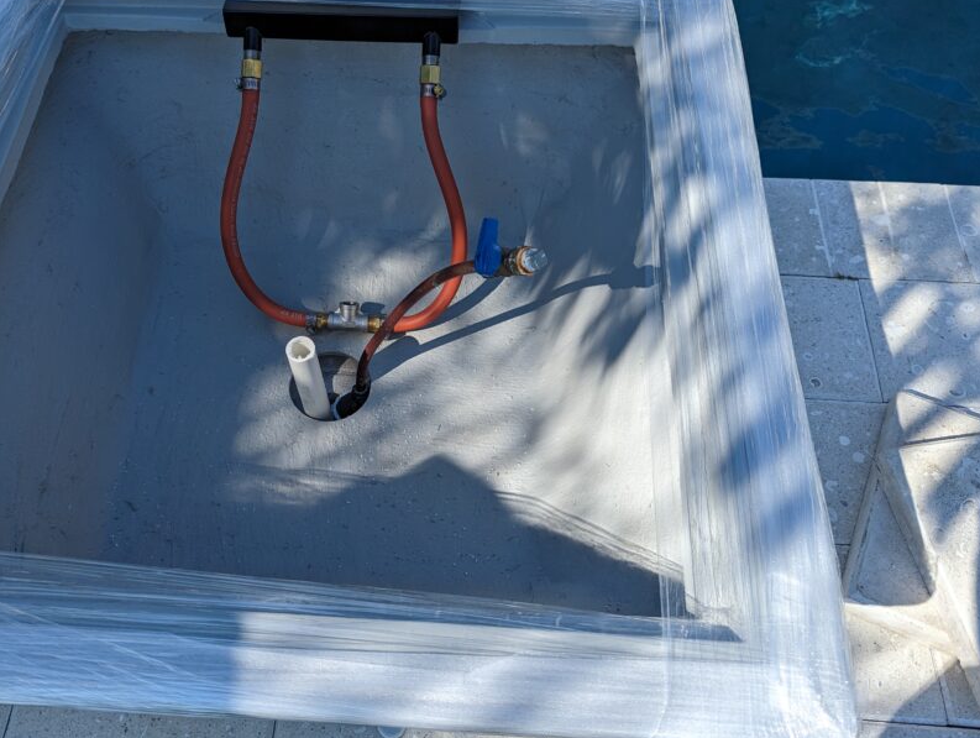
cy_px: 386
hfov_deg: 57.8
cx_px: 394
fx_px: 879
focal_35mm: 31
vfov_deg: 45.5
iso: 51
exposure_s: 1/2632
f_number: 1.85
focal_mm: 6.81
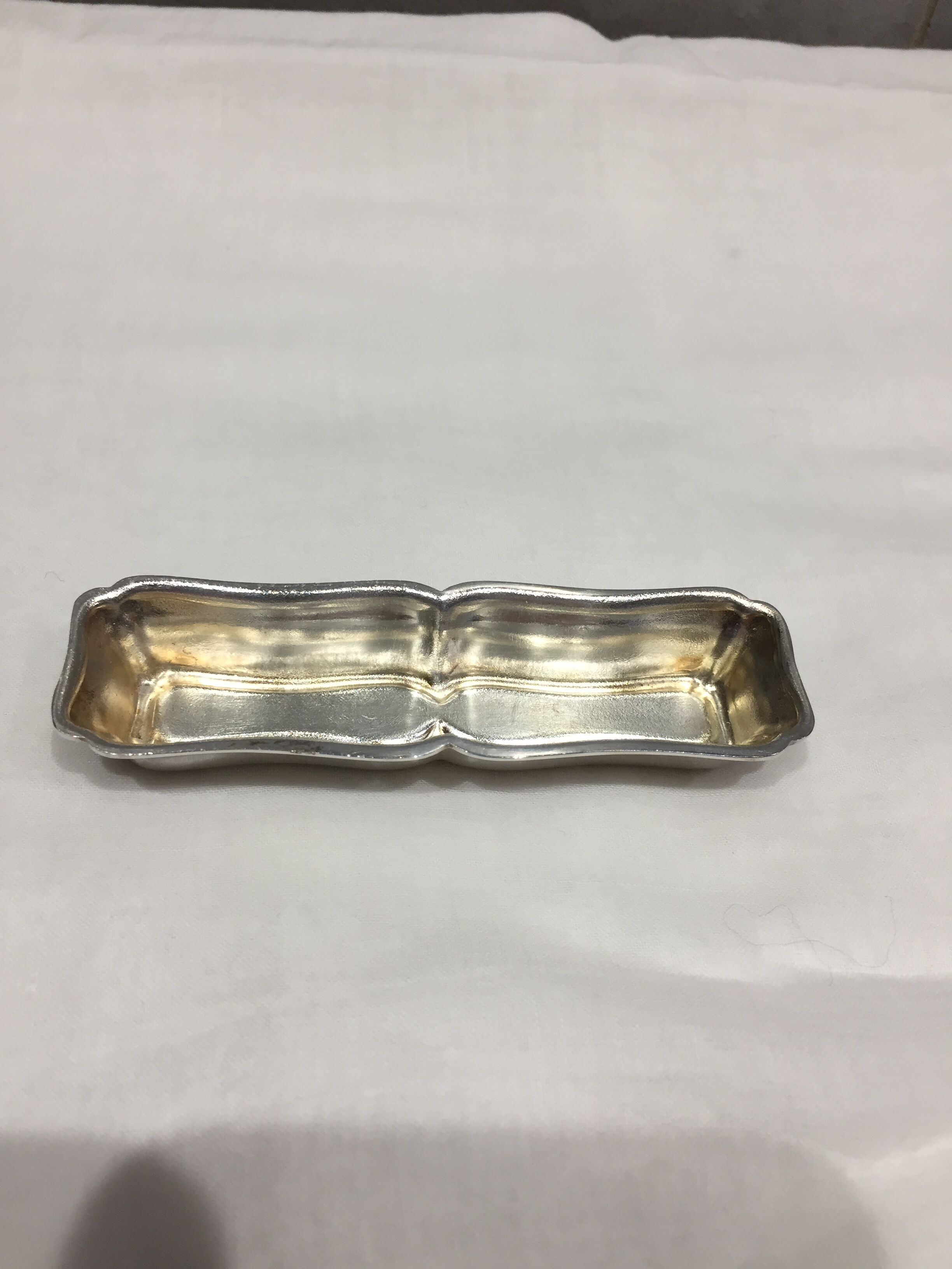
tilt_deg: -52.0
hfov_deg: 48.2
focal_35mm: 29
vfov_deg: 61.7
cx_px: 476
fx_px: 1063
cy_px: 634
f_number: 2.2
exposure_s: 1/33
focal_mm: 4.15
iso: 32
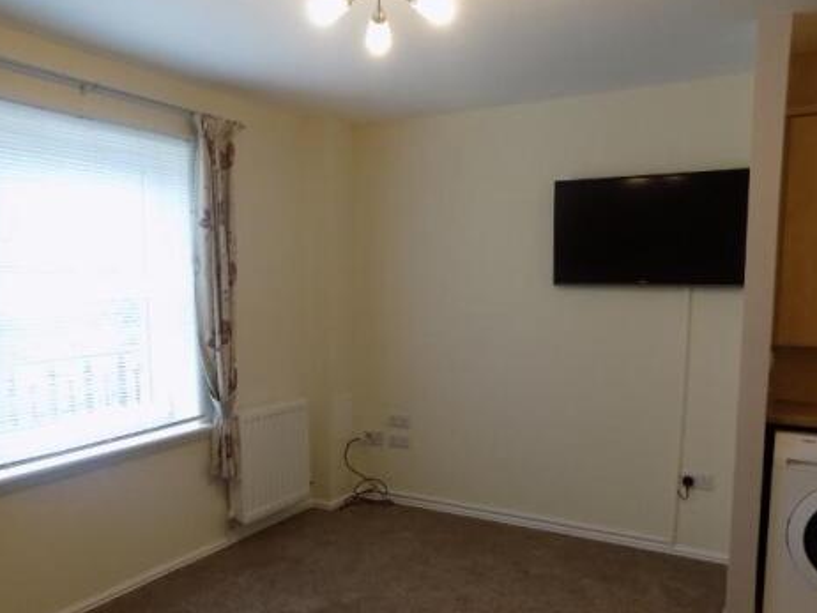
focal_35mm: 29
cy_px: 363
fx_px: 685
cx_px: 358
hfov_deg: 61.4
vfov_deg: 48.0
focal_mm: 4
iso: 180
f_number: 3.1
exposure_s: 1/30
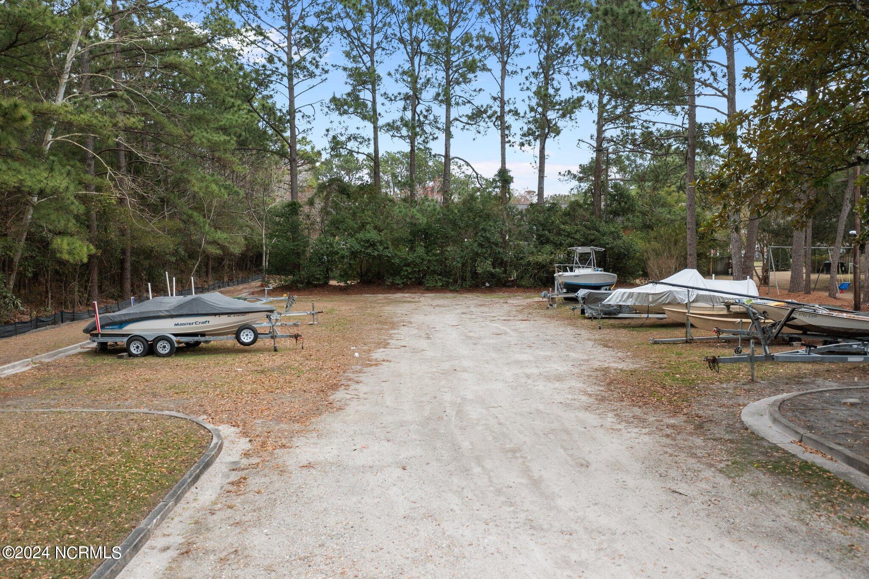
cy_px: 290
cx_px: 434
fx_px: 676
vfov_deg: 46.4
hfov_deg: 65.5
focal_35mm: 28
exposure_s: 1/120
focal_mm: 10.26
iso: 200
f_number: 2.8
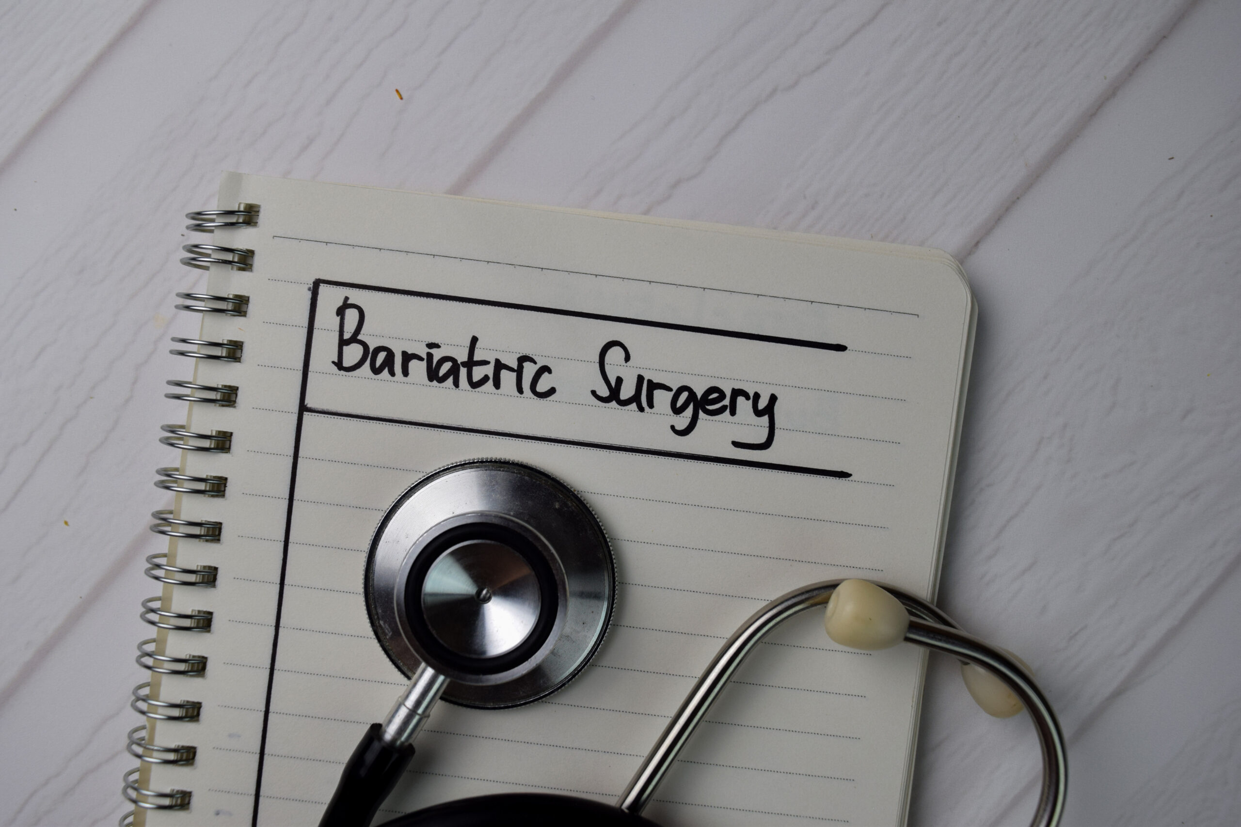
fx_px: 1241
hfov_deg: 53.1
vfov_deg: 36.9
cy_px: 414
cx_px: 620
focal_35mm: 36
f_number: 7.1
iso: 400
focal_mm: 24
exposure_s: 1/100
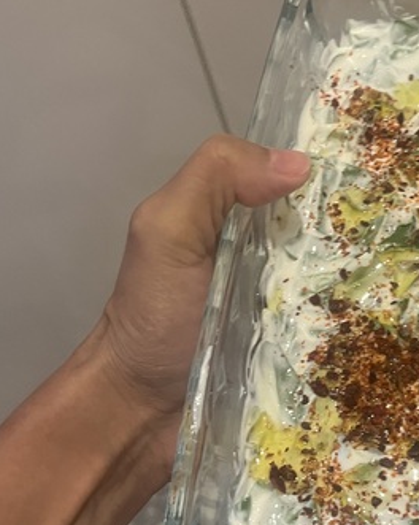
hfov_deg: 27.7
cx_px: 359
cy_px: 331
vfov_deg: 35.2
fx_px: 823
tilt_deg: -69.4
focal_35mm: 53
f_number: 1.6
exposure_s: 1/50
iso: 250
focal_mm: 5.1
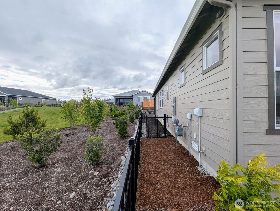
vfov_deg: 90.0
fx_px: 105
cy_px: 106
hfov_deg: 106.1
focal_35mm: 13
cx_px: 140
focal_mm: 1.95
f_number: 2.2
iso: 47
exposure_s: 1/2212
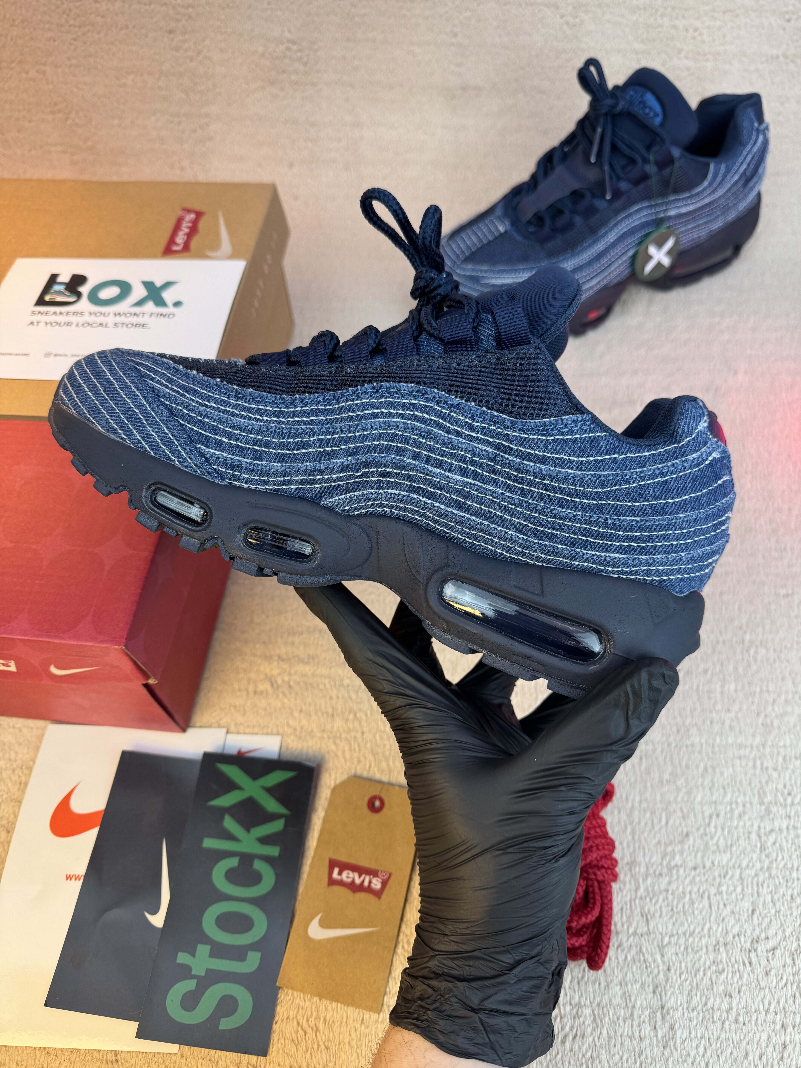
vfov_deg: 71.6
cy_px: 534
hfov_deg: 56.8
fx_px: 740
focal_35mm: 24
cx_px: 400
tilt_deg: -57.3
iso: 80
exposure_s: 1/448
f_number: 1.78
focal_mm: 6.76
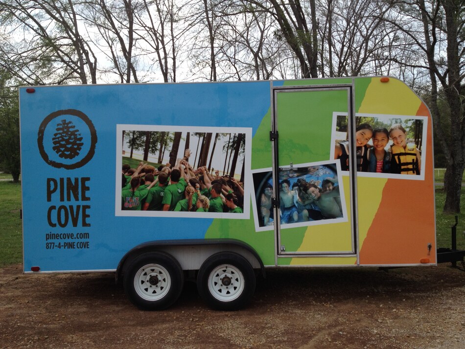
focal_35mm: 35
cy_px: 174
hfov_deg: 52.6
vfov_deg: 40.7
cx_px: 232
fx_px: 470
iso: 64
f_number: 2.4
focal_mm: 4.28
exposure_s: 1/746
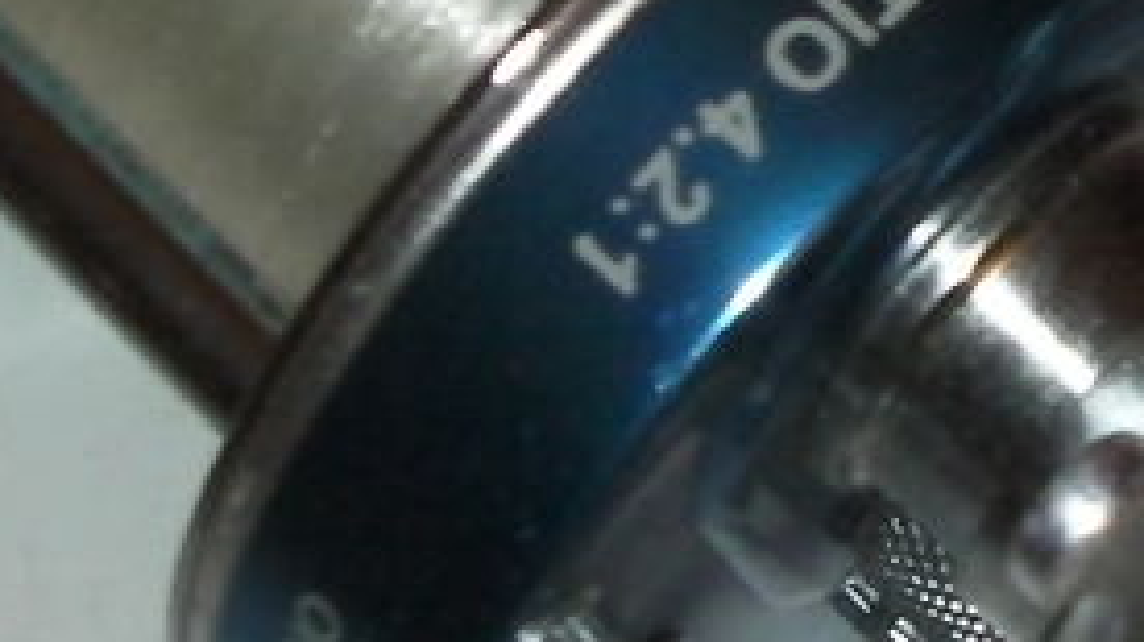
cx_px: 1161
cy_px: -17
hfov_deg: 14.1
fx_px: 4548
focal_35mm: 150
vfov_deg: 8.0
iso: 200
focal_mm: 6.3
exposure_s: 1/30
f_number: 5.6
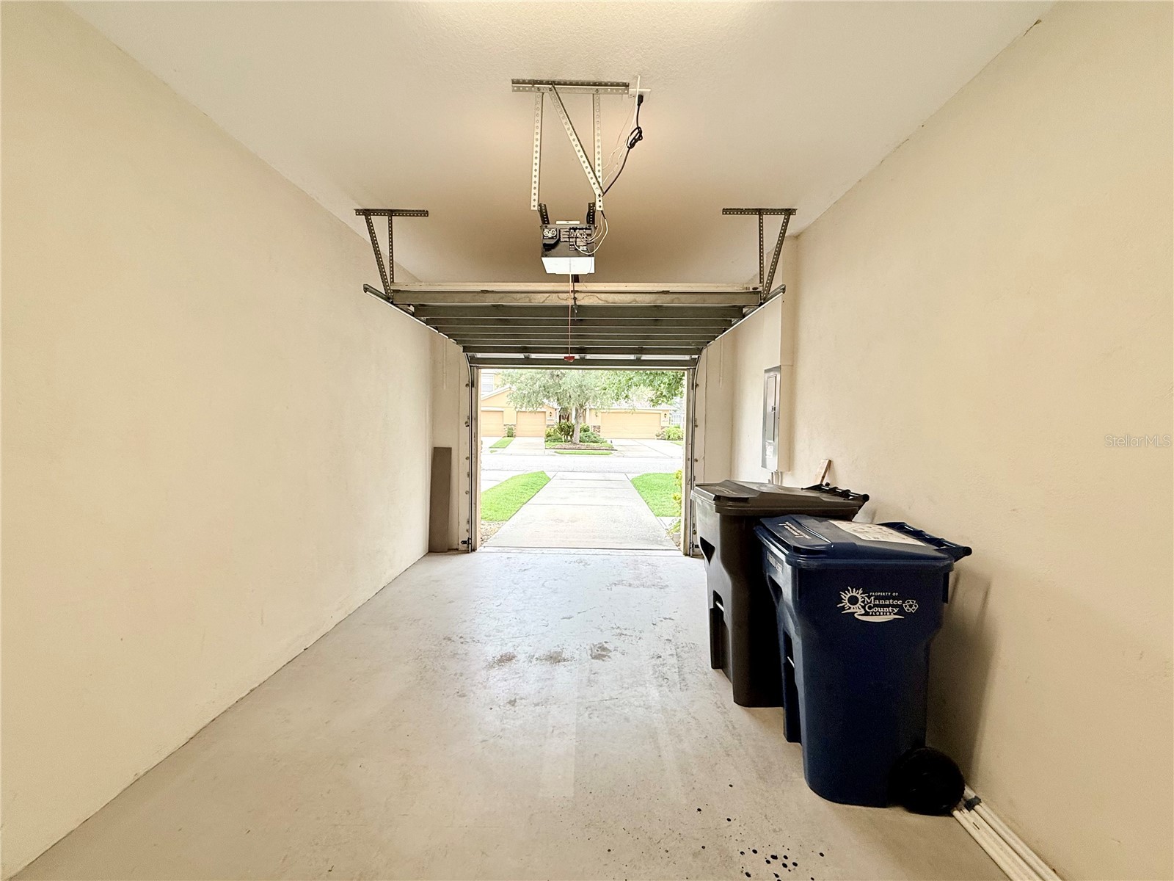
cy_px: 440
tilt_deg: -2.9
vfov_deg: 85.7
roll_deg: -1.3
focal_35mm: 14
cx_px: 587
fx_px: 475
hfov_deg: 102.1
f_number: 2.2
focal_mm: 2.22
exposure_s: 1/120
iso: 80
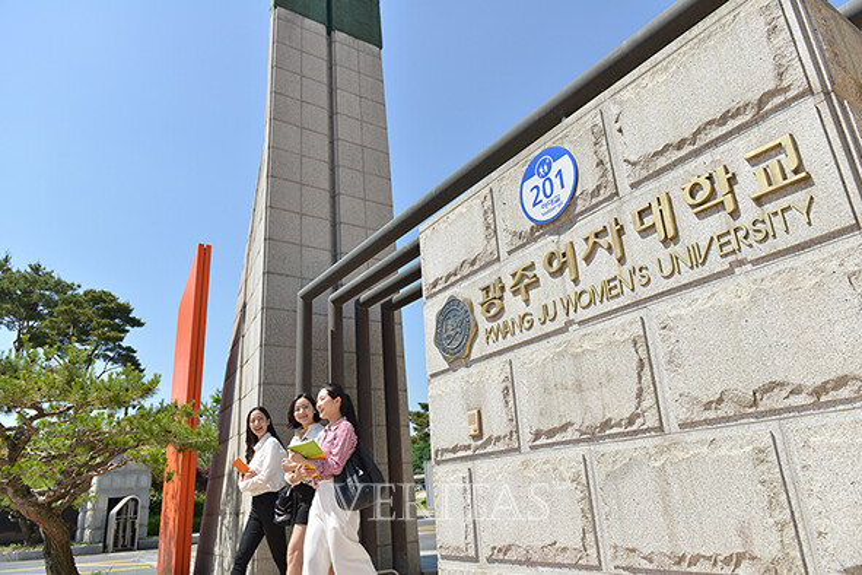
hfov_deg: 73.7
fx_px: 575
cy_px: 288
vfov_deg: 53.1
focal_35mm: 24
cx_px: 431
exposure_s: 1/1600
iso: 320
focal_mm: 24
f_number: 5
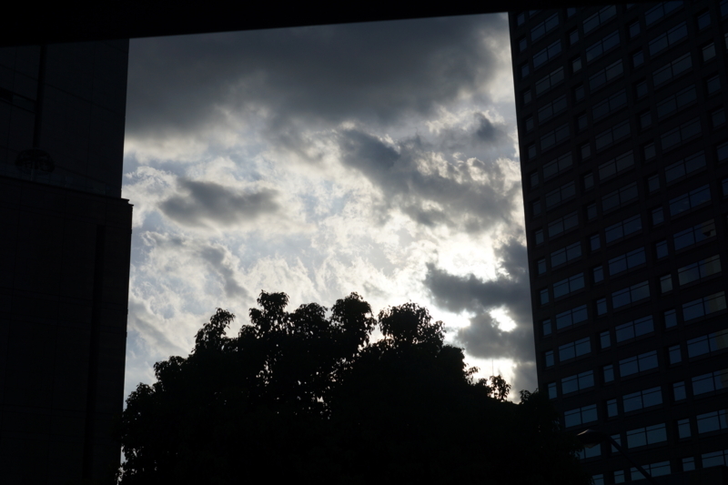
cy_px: 242
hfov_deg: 37.9
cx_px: 364
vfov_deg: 25.7
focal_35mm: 52
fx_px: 1061
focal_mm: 35
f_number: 9
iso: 100
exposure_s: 1/1250
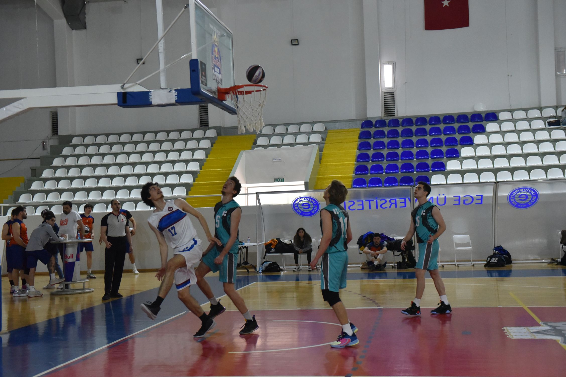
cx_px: 283
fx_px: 786
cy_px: 188
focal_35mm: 50
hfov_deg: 39.6
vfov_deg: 27.0
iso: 8000
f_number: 3.5
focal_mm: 50
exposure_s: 1/1000
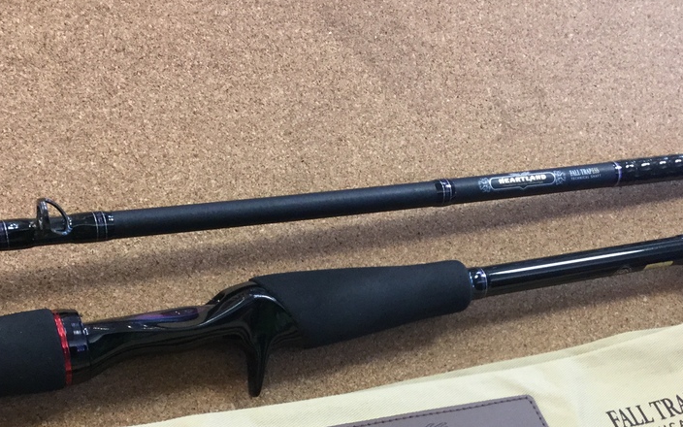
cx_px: 356
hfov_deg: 36.3
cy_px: 430
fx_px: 1042
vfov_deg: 22.2
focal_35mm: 56
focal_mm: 3.3
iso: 80
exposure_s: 1/30
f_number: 2.4
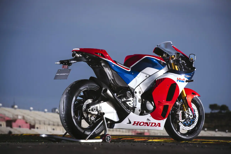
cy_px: 77
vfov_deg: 6.9
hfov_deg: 10.3
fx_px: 1284
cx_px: 116
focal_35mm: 200
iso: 160
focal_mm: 200
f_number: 8
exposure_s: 1/200
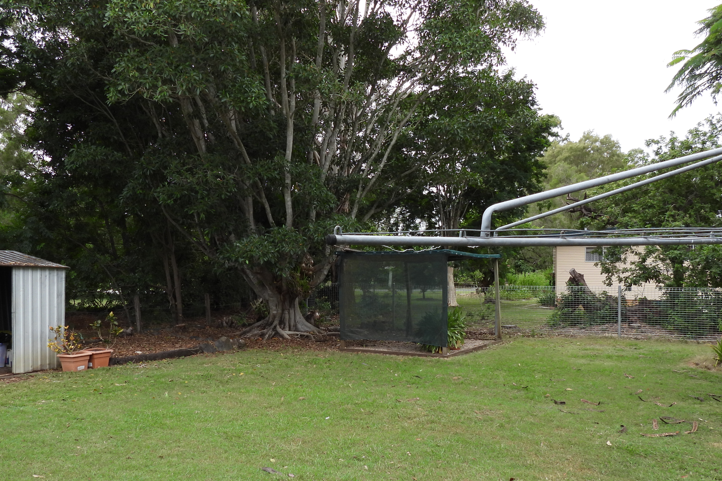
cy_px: 283
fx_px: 662
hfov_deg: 57.2
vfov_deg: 39.8
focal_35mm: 33
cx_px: 339
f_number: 2.8
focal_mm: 4.3
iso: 100
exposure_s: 1/500
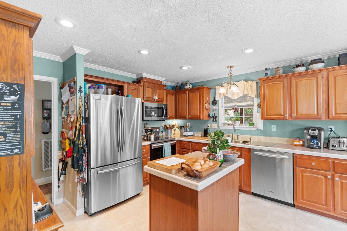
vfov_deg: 73.7
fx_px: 154
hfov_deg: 96.7
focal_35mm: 16
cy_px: 116
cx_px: 174
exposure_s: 1/3
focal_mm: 11
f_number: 4.8
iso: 100
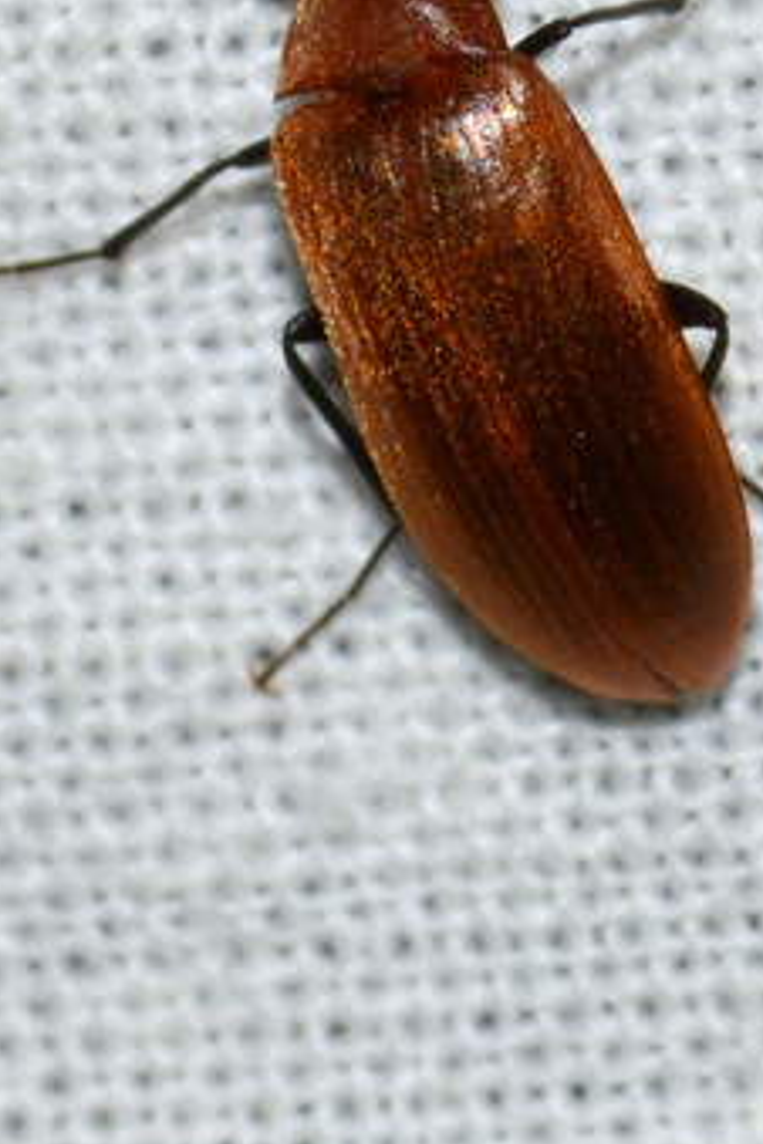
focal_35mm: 283
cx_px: 368
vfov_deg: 7.3
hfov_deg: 4.9
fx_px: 8996
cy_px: 159
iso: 100
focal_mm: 100
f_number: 18
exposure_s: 1/200
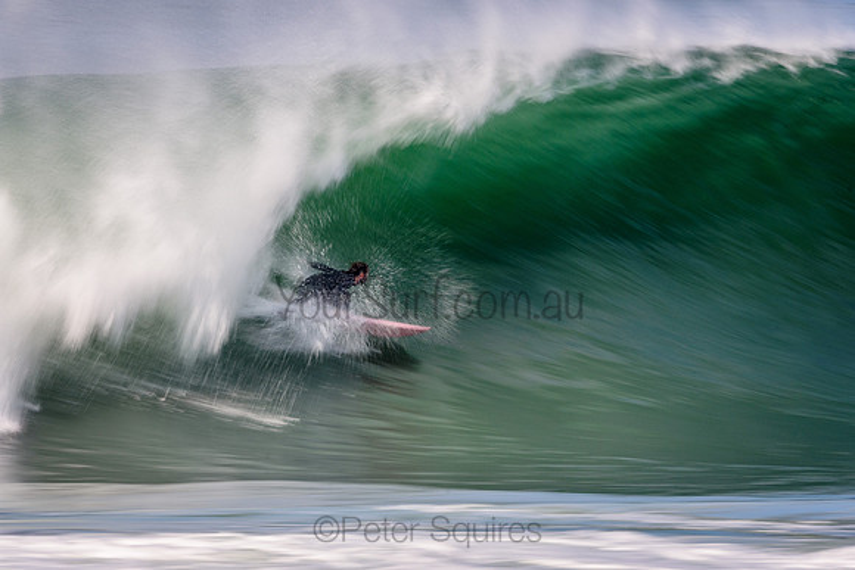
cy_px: 303
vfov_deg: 2.0
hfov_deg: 2.9
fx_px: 16659
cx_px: 454
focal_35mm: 701
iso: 100
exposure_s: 1/25
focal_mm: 440
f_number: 16
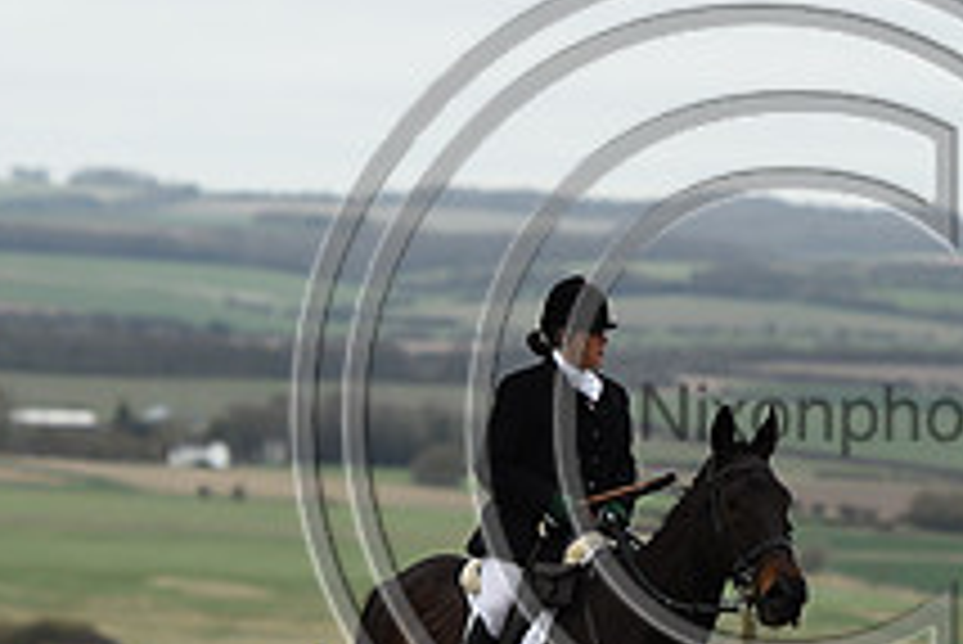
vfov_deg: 3.9
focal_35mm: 352
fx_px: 9422
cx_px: 706
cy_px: 356
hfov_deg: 5.8
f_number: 3.2
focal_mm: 130
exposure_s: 1/1250
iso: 500
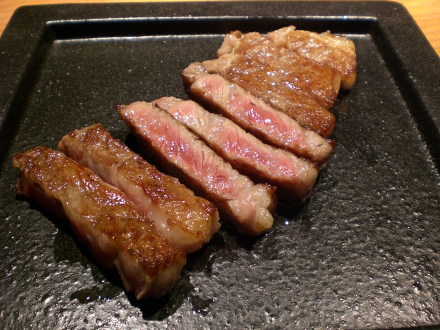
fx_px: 483
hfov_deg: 49.0
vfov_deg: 37.7
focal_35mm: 38
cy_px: 165
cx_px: 220
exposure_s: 1/25
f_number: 3.1
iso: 200
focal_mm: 6.3
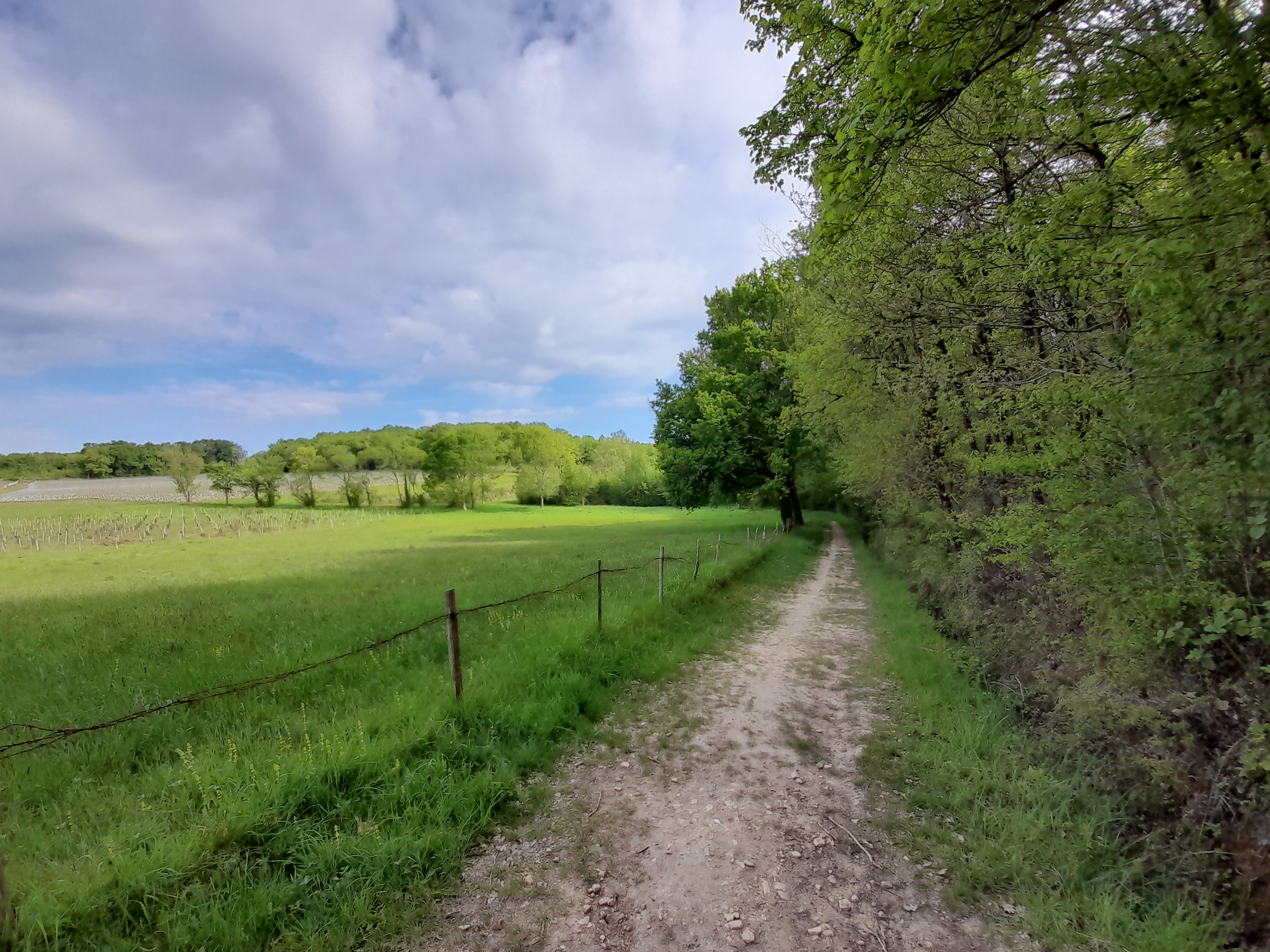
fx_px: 514
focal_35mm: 14
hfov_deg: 102.1
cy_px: 492
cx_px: 641
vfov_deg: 85.6
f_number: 2.2
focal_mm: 1.42
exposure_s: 1/979
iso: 40
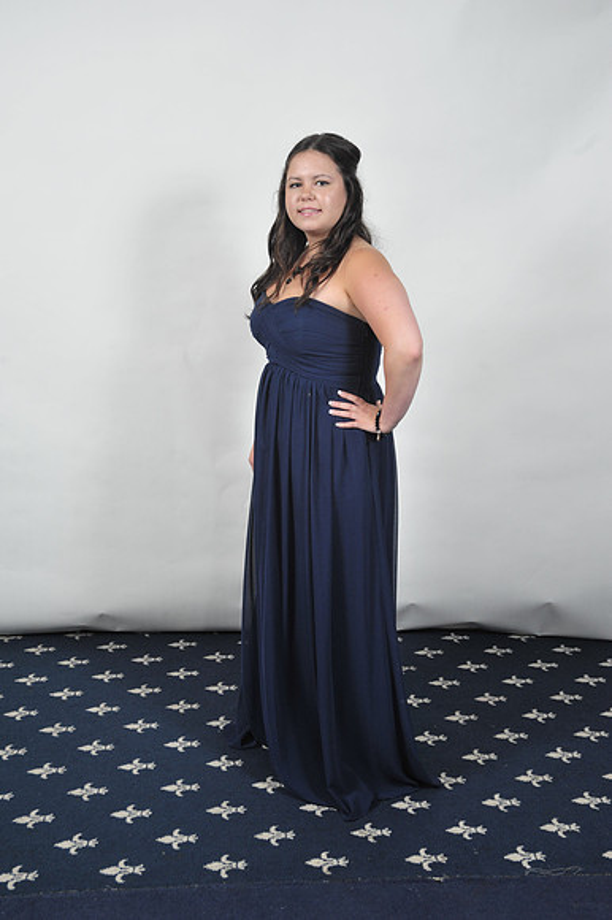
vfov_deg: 43.6
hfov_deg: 29.8
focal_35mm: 45
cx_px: 306
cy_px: 460
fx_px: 1149
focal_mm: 45
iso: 1000
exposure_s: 1/160
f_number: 7.1
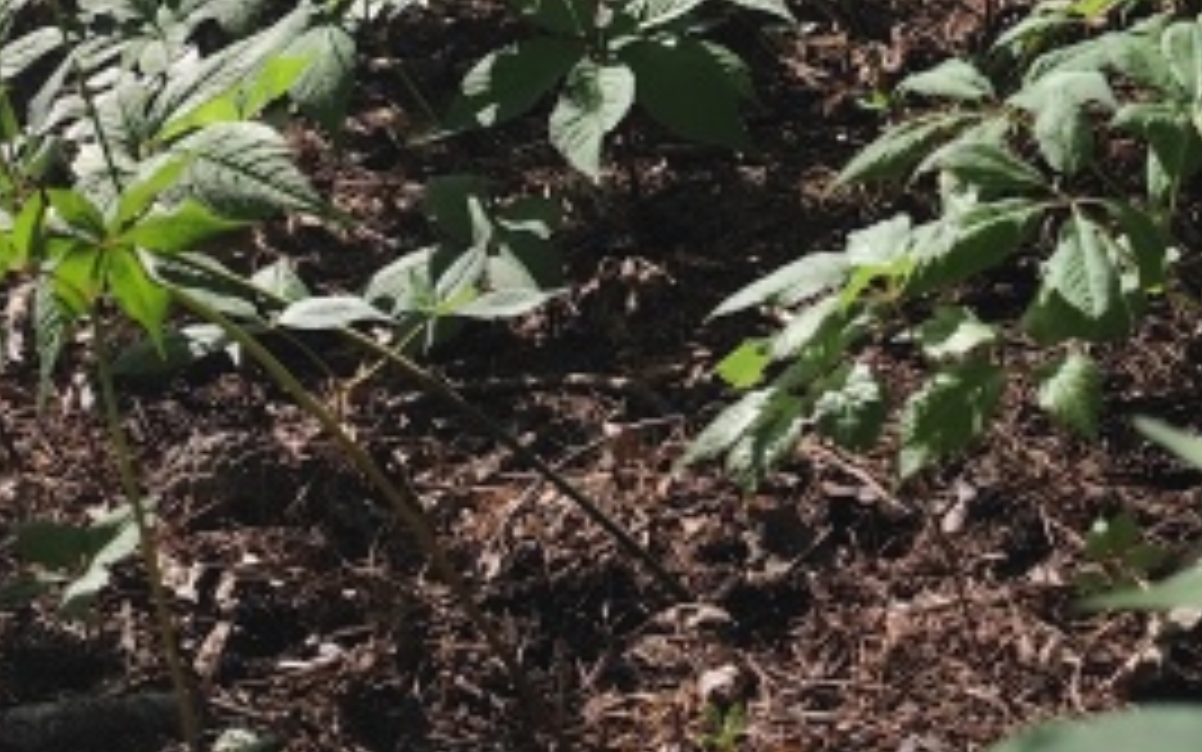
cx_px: 914
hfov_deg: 27.8
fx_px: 2392
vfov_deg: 16.7
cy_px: -257
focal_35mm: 73
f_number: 1.65
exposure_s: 1/196
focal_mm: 6.14
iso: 50
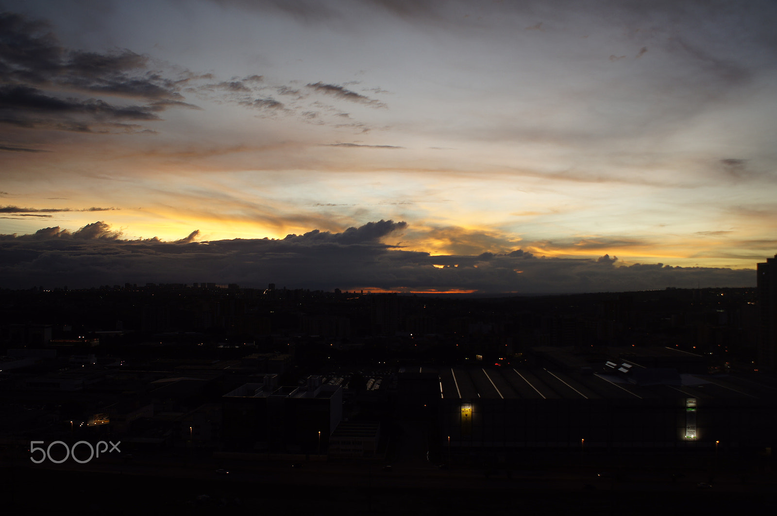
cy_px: 258
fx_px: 647
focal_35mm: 30
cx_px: 388
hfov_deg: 62.0
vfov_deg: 43.5
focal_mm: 20
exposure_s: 1/60
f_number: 4
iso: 125
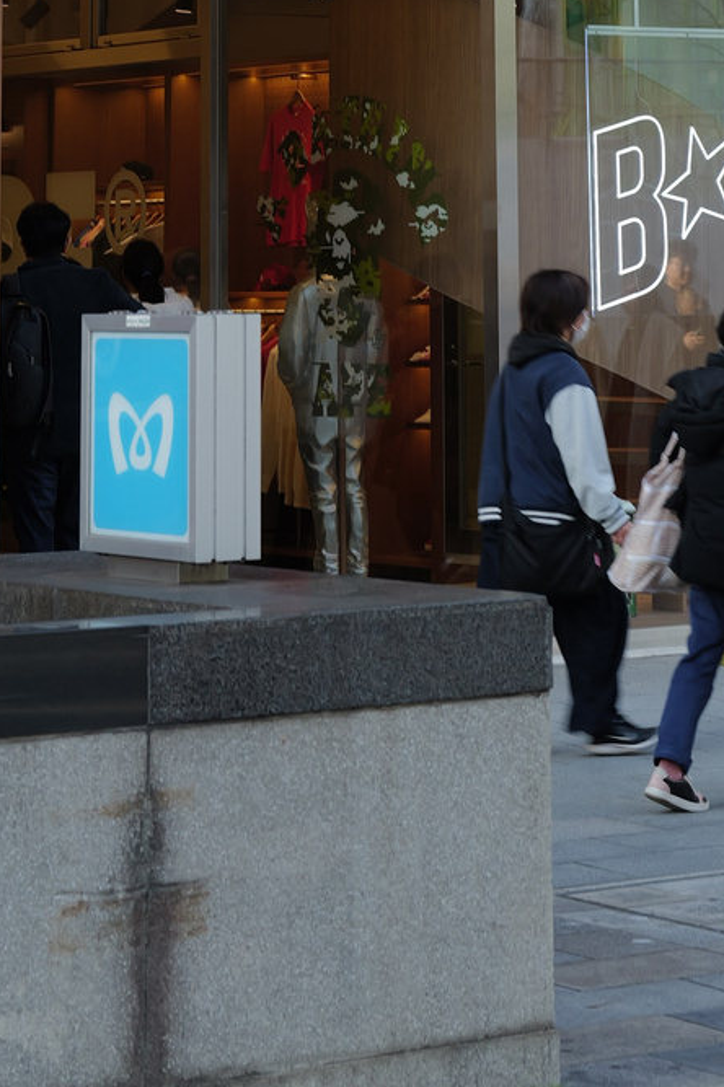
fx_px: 3986
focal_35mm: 132
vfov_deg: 14.4
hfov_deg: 10.4
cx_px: 545
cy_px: -569
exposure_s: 1/100
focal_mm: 43
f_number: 4
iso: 100
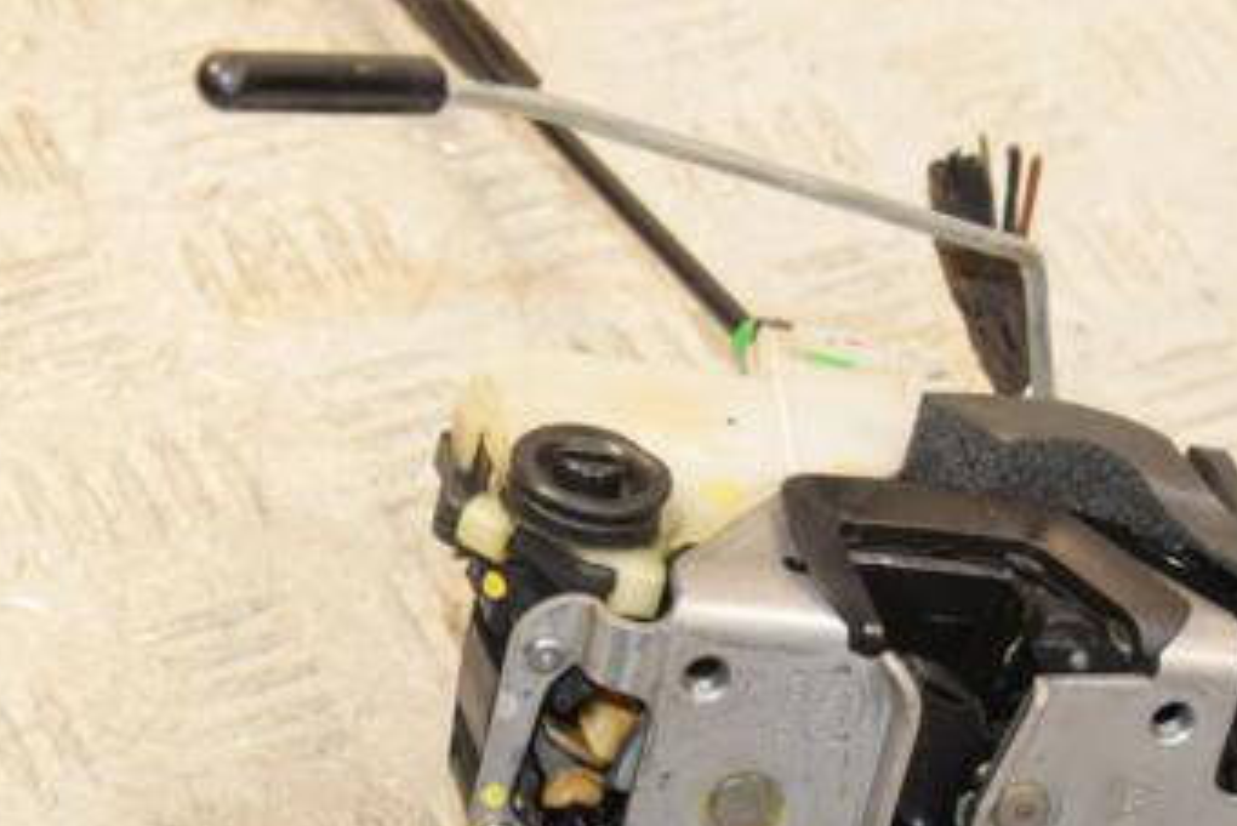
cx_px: 917
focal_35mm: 127
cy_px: 637
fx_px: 4365
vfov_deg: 10.8
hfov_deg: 16.1
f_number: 7.1
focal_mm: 48
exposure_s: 1/200
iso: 1600
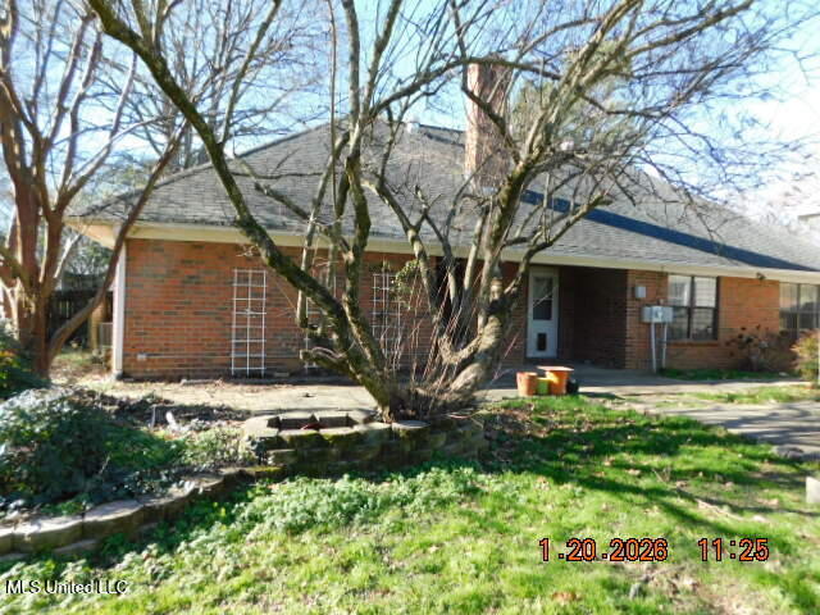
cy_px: 308
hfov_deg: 73.9
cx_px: 410
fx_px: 545
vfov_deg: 58.9
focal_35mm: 23
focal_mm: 4
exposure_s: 1/250
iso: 125
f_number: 3
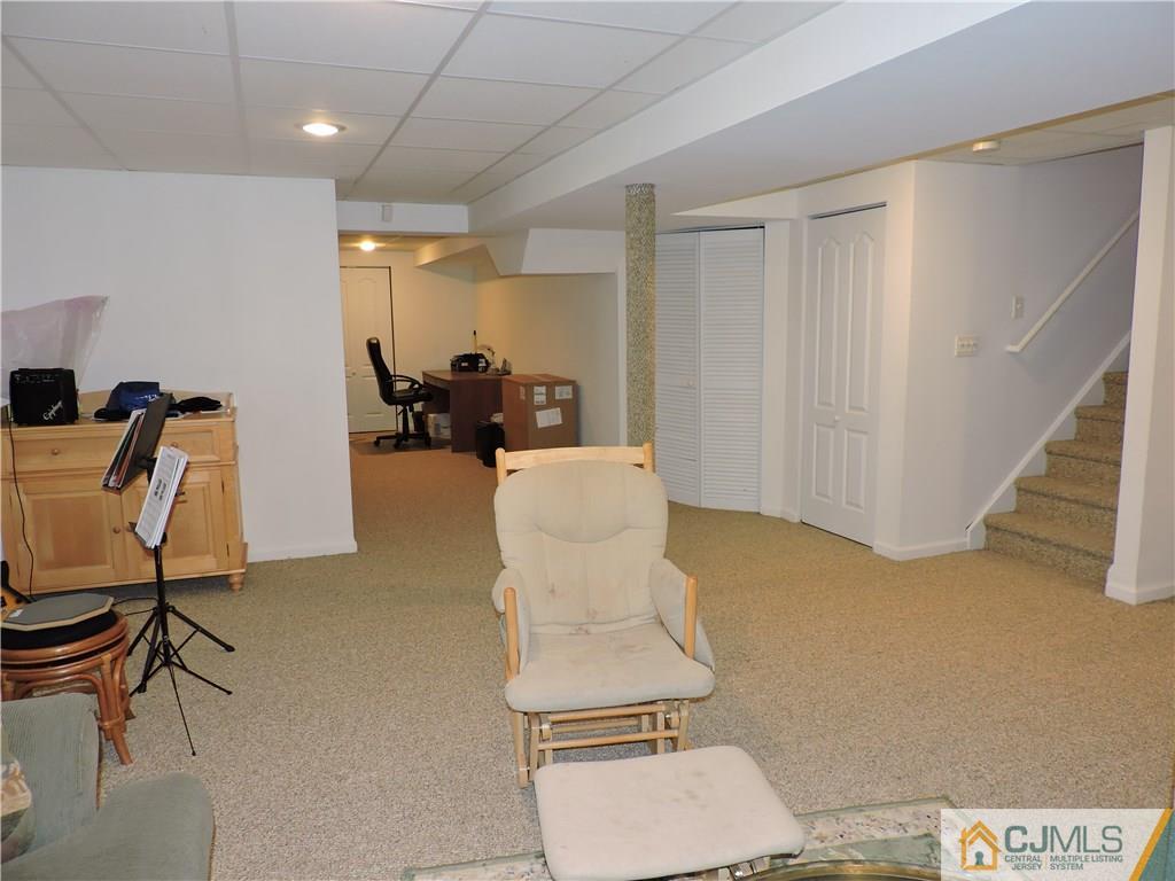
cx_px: 588
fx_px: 815
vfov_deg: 56.8
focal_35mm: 24
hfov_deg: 71.6
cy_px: 440
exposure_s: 1/30
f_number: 3
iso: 180
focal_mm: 4.3
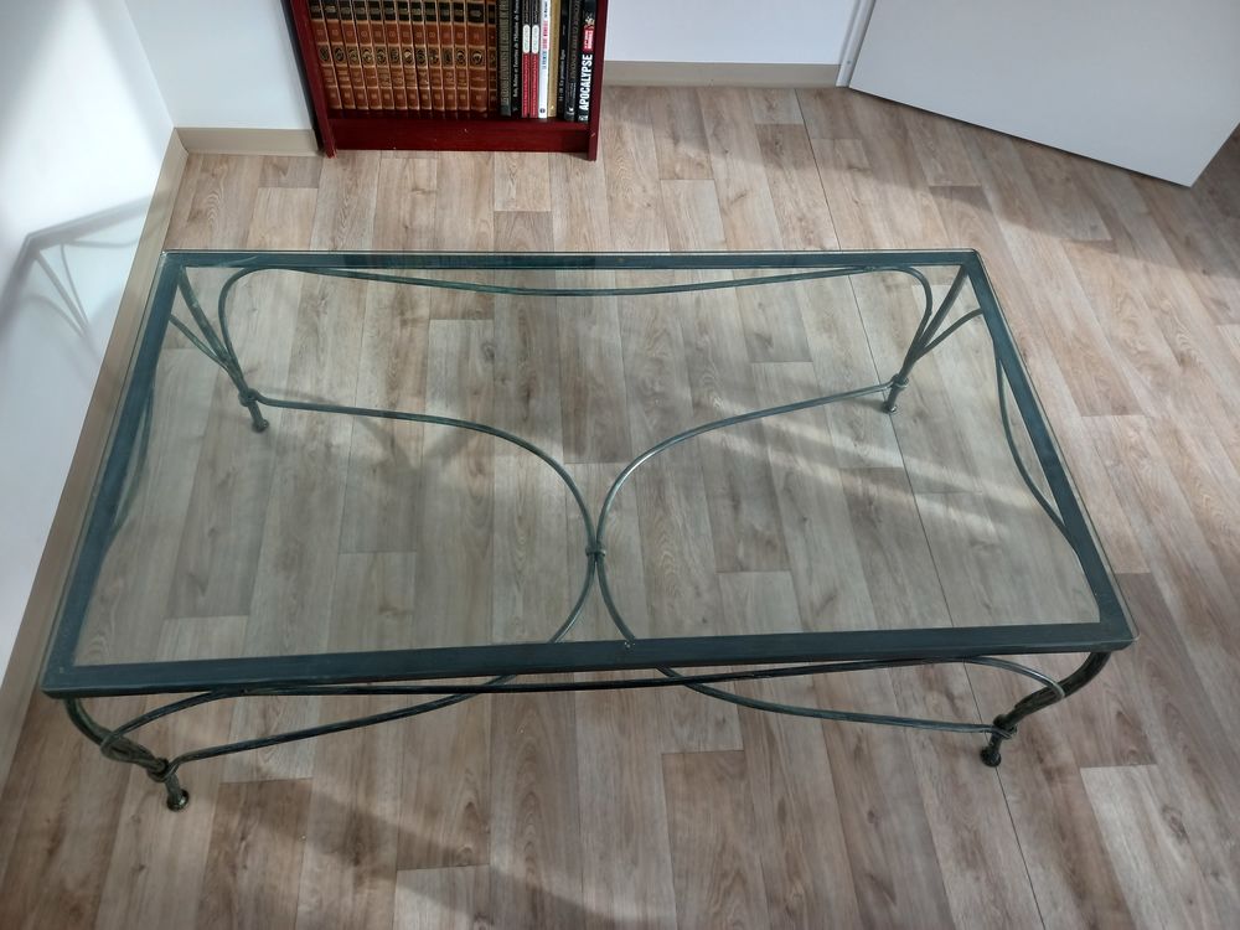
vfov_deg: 54.9
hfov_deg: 69.4
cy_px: 465
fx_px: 896
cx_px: 620
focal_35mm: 25
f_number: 2
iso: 80
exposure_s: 1/50
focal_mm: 4.6
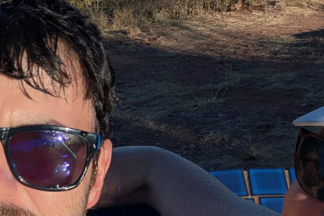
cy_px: 55
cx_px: 191
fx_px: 594
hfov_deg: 30.4
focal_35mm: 66
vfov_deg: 20.5
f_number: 2.2
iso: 37
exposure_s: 1/2132
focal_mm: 2.74
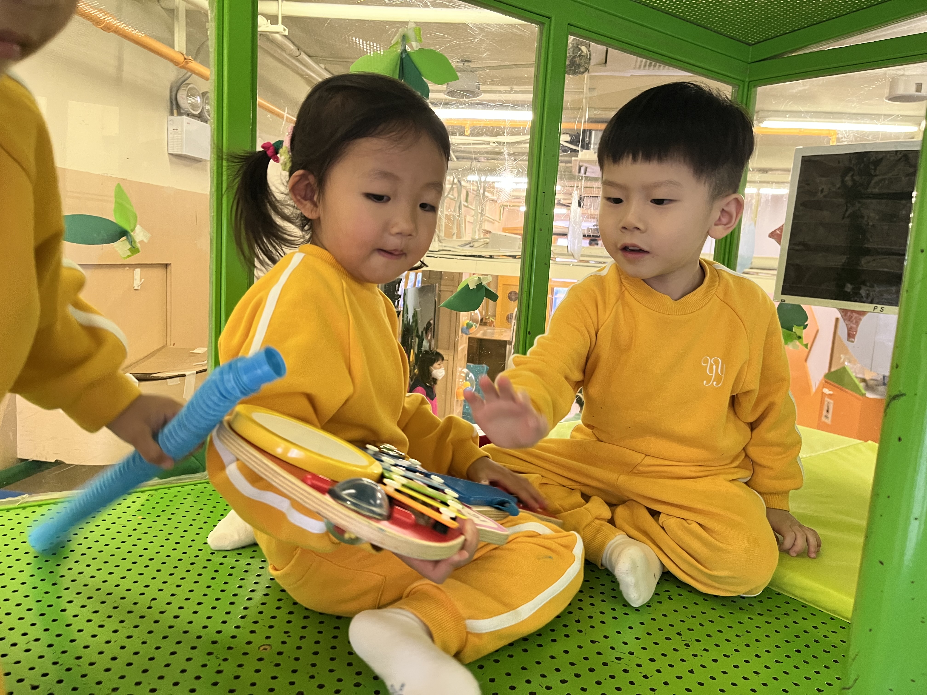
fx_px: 696
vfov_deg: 53.1
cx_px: 464
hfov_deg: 67.3
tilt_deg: -6.9
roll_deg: -3.0
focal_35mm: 26
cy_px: 348
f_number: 1.6
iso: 200
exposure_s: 1/50
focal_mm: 5.1
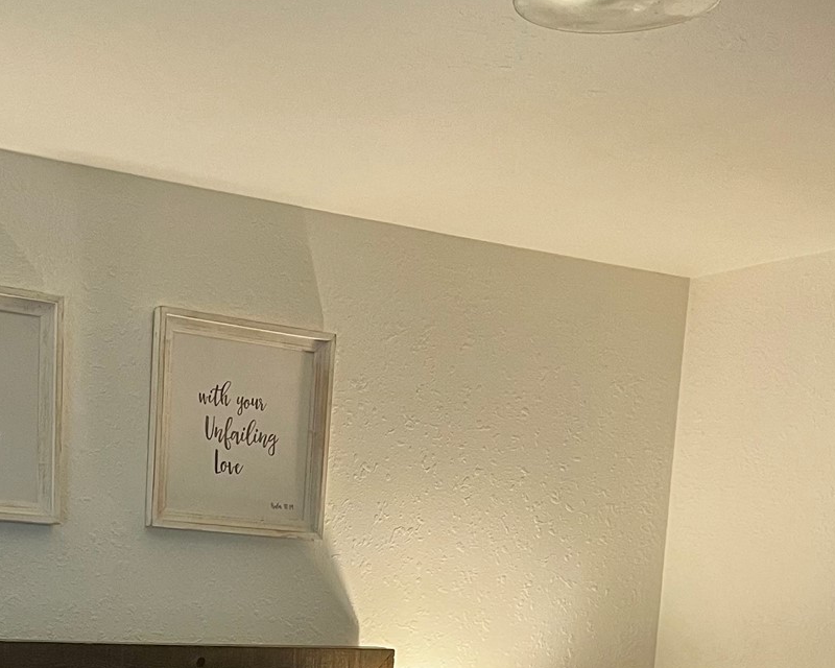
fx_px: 1606
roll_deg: -2.0
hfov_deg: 28.8
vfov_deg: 20.9
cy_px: 915
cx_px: 231
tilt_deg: -11.7
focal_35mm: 65
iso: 160
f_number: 1.6
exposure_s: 1/60
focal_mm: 5.1
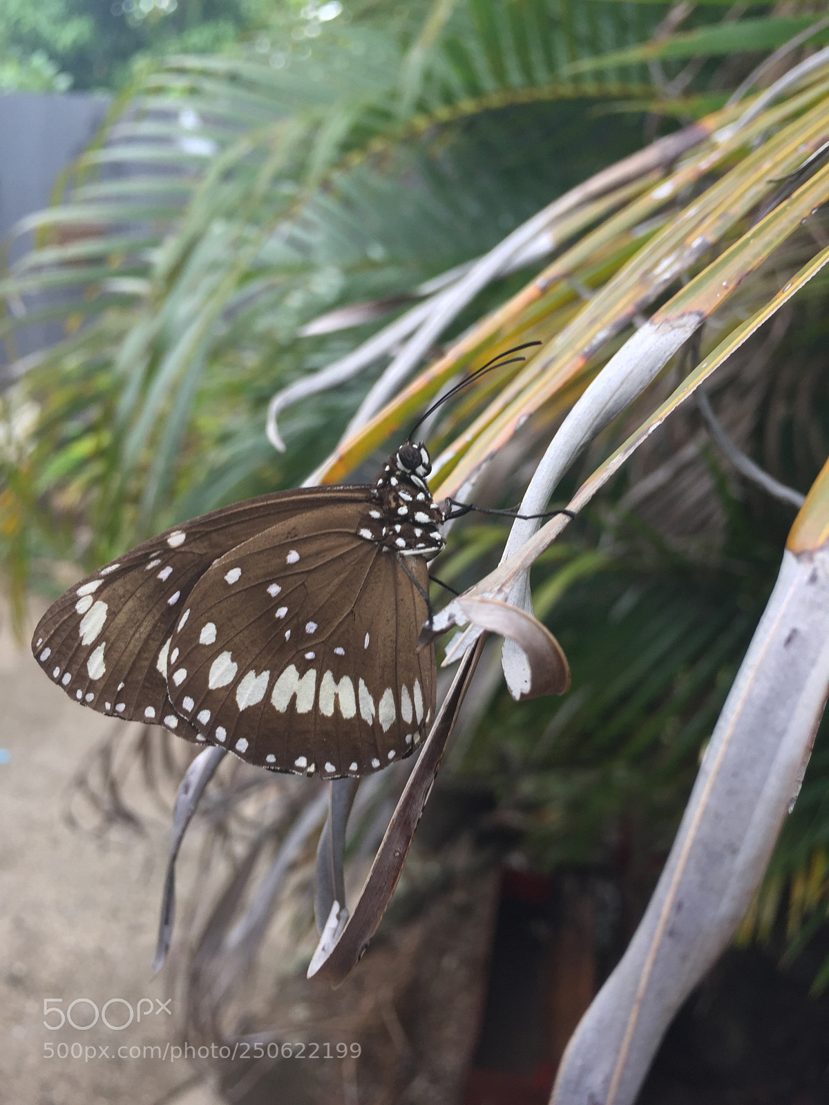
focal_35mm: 29
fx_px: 926
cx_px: 414
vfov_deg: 61.7
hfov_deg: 48.2
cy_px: 552
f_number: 2.2
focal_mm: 4.15
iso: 32
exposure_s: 1/33
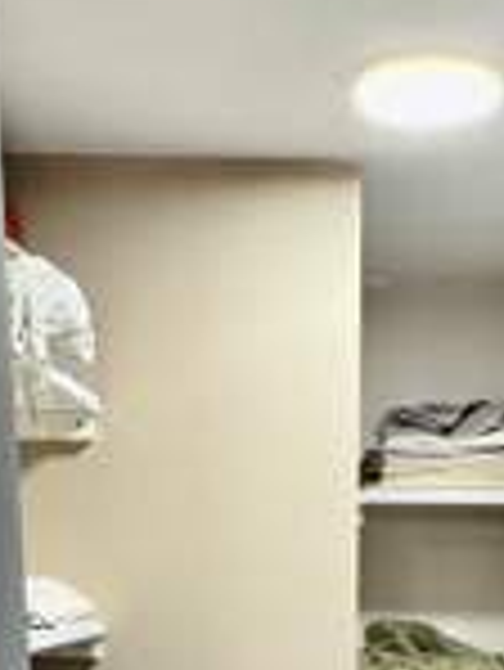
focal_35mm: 60
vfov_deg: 27.2
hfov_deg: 24.2
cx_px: 364
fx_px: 1163
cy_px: 863
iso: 200
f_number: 2.2
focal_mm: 2.22
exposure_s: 1/58
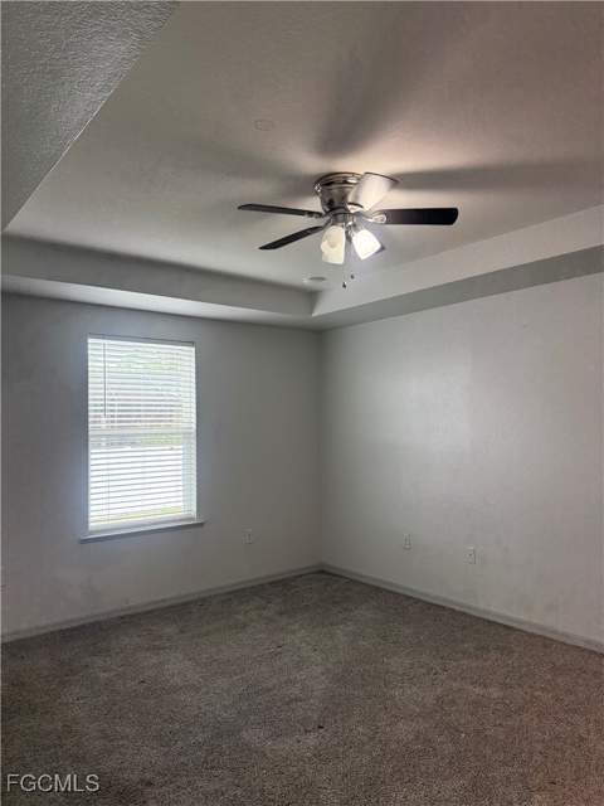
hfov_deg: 56.8
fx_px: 558
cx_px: 302
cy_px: 403
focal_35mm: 24
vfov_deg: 71.6
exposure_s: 1/120
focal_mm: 6.76
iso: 250
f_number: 1.78
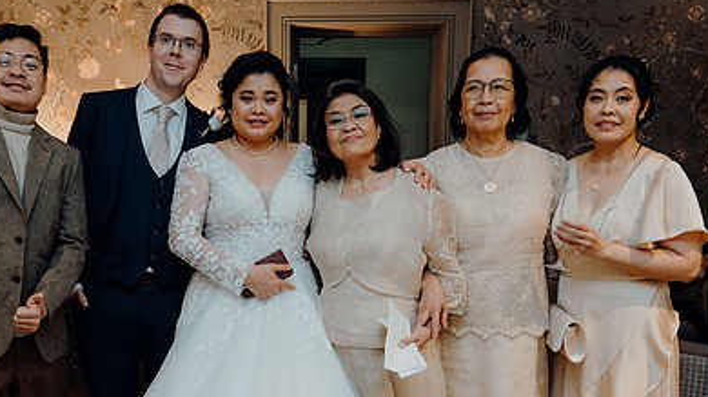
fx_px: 732
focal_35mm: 39
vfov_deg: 30.0
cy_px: 284
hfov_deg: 50.8
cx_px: 241
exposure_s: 1/160
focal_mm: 25
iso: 3200
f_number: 3.5
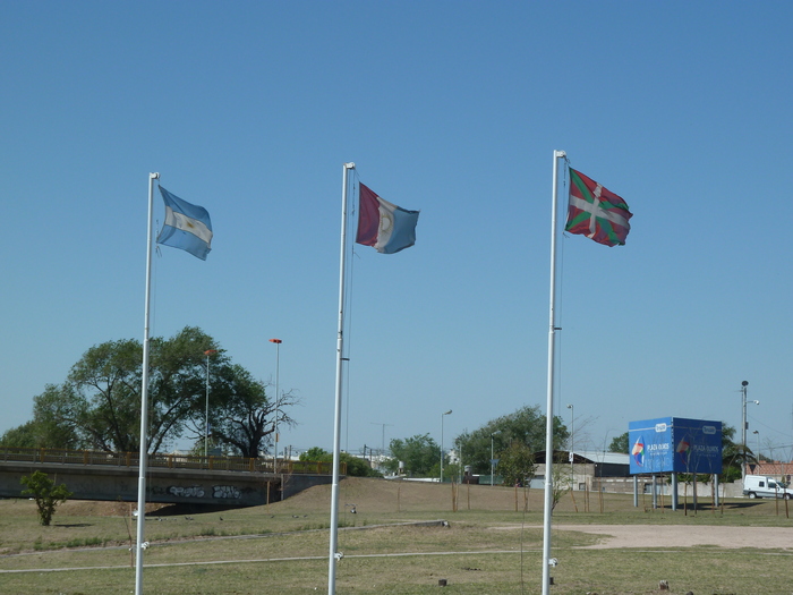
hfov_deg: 21.8
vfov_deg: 16.4
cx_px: 396
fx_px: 2062
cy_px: 298
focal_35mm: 90
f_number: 5.6
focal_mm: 14.7
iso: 80
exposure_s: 1/640
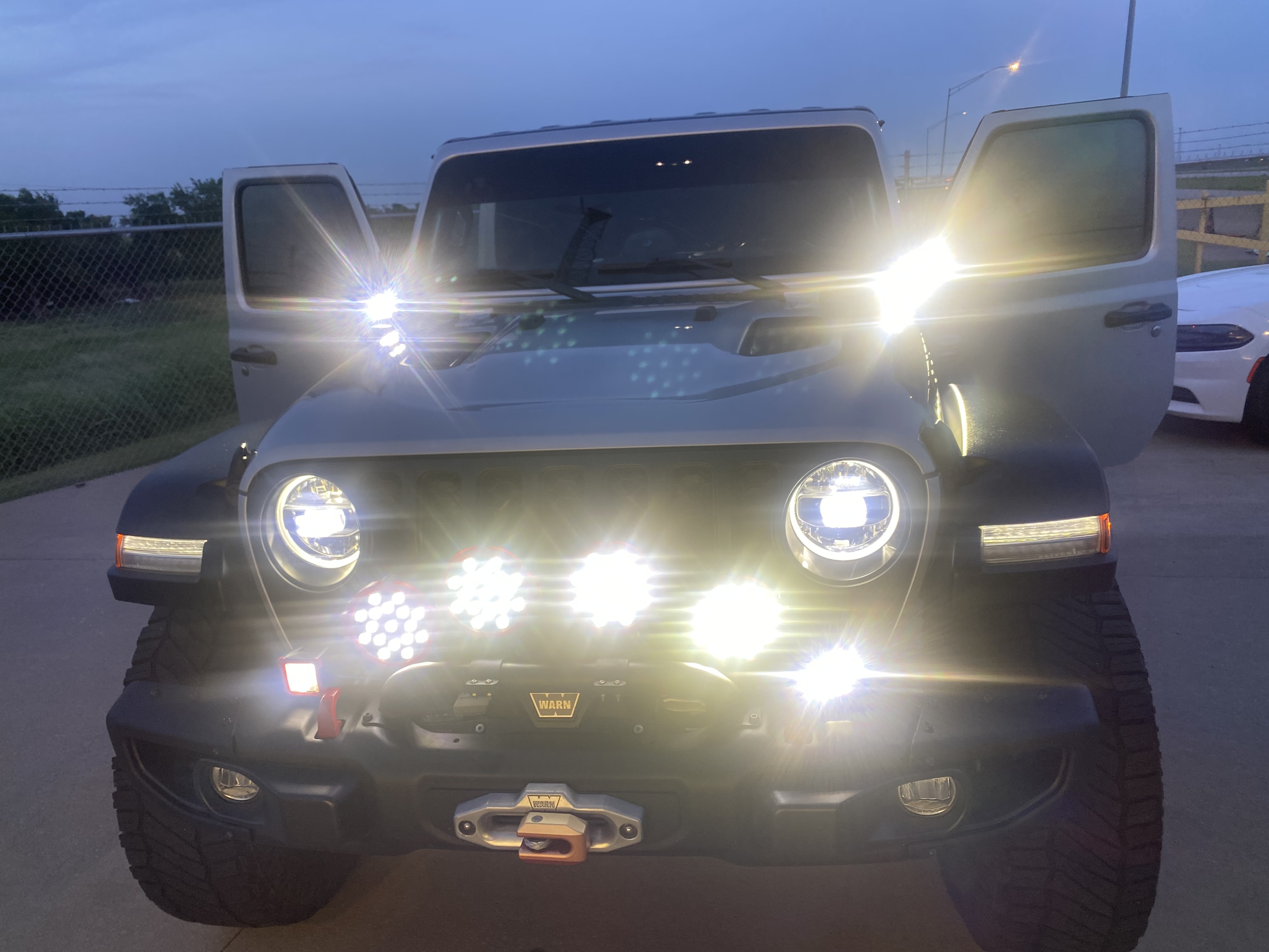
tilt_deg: -16.6
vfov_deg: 53.1
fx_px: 953
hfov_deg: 67.3
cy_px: 476
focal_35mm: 26
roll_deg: +2.8
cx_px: 634
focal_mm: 4.25
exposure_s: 1/100
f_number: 1.8
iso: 64
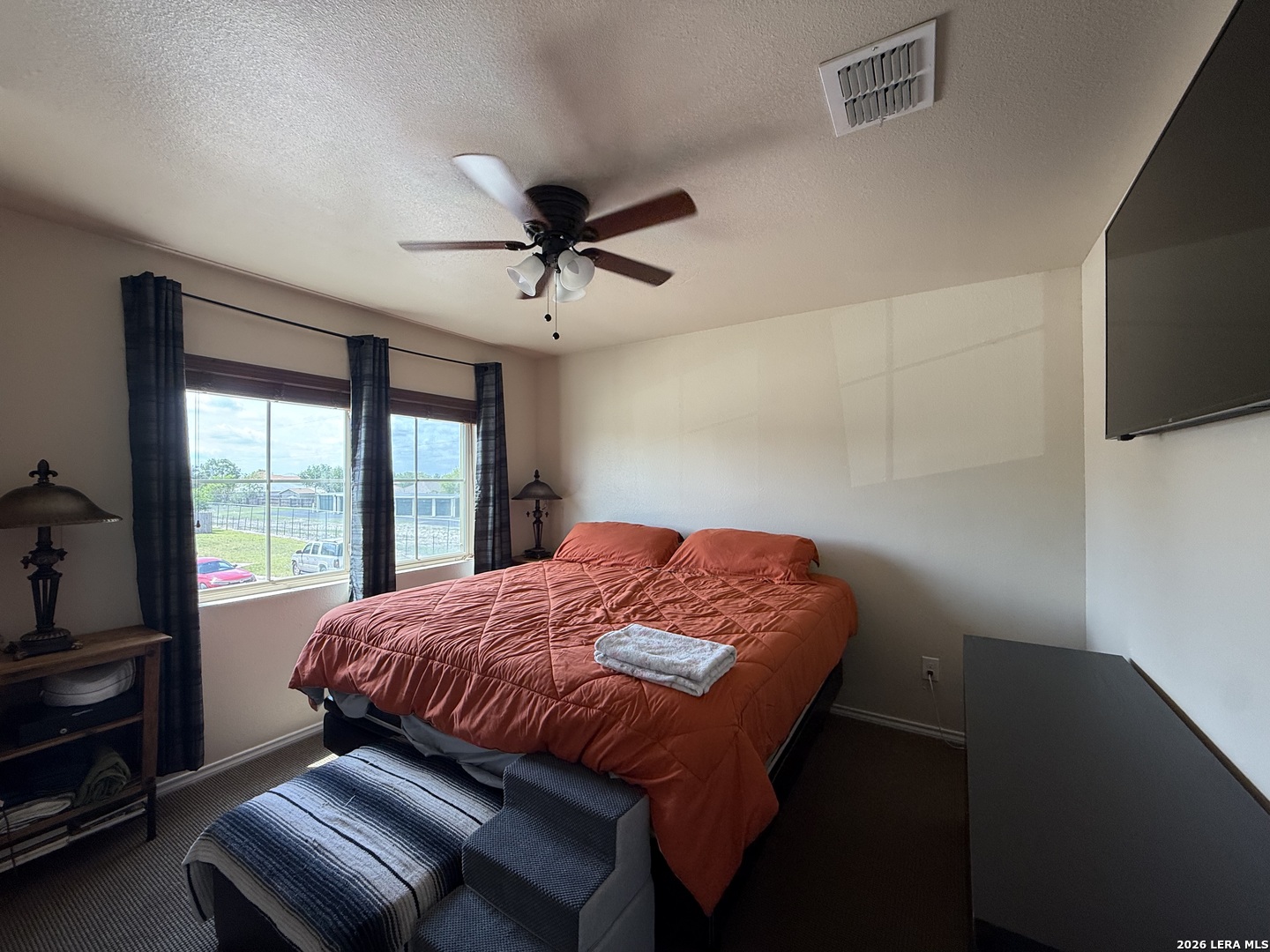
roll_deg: -0.2
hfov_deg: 102.1
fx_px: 514
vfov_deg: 85.7
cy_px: 476
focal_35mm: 14
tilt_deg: +0.3
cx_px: 635
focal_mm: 2.22
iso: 80
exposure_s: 1/99
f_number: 2.2
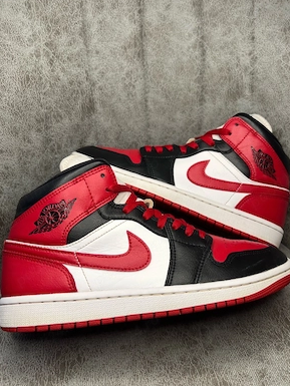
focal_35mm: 27
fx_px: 301
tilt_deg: -30.7
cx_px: 147
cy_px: 196
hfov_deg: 51.4
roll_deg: +0.7
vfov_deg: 65.3
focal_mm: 5.7
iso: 125
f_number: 1.5
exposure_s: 1/121
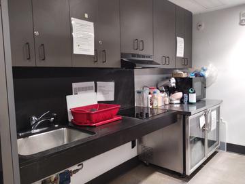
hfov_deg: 63.4
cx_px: 122
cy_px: 92
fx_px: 198
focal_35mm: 28
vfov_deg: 49.8
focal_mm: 4.27
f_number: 1.8
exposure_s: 1/20
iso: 1669
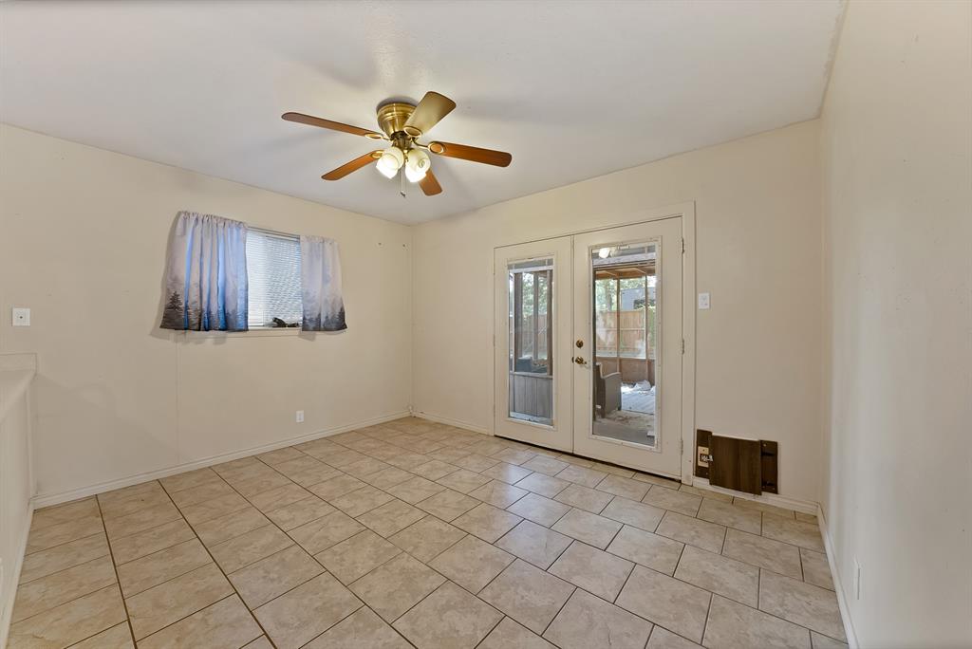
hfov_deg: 112.6
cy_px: 324
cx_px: 486
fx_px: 324
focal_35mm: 12
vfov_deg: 90.1
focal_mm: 12
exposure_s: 1.6
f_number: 9
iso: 640
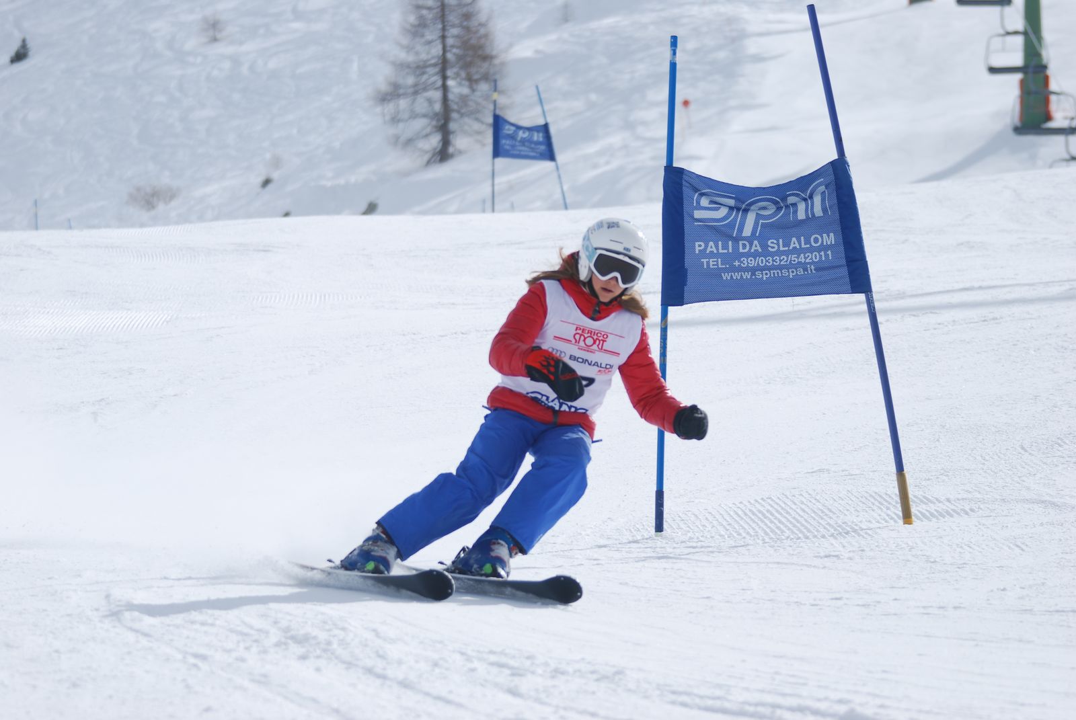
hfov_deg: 10.1
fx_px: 6060
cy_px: 360
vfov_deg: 6.8
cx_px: 538
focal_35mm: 202
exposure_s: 1/1250
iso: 100
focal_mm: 135
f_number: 5
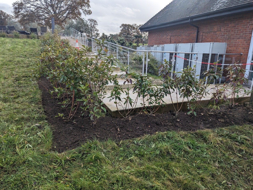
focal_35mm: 24
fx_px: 176
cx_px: 126
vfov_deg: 56.9
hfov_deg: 71.5
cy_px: 95
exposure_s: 1/415
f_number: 1.85
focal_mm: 6.81
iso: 50
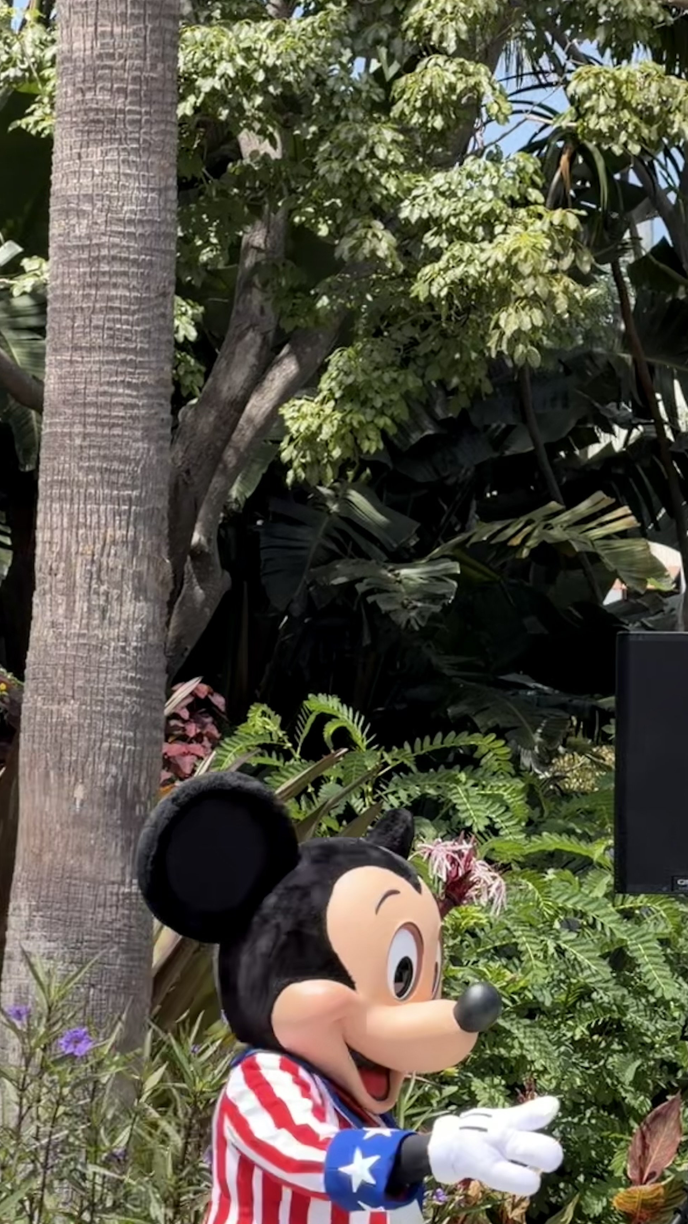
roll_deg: -1.1
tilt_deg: +0.6
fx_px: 5870
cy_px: 958
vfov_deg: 11.9
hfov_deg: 6.7
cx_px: 702
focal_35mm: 181
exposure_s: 1/638
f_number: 2.8
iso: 40
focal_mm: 16.89
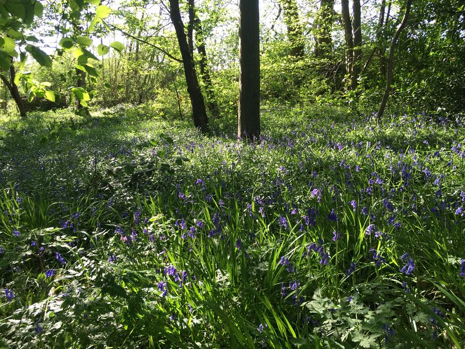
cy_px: 174
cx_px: 232
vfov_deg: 48.2
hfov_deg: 61.7
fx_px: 390
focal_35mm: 29
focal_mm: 4.15
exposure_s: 1/100
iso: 25
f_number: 2.2
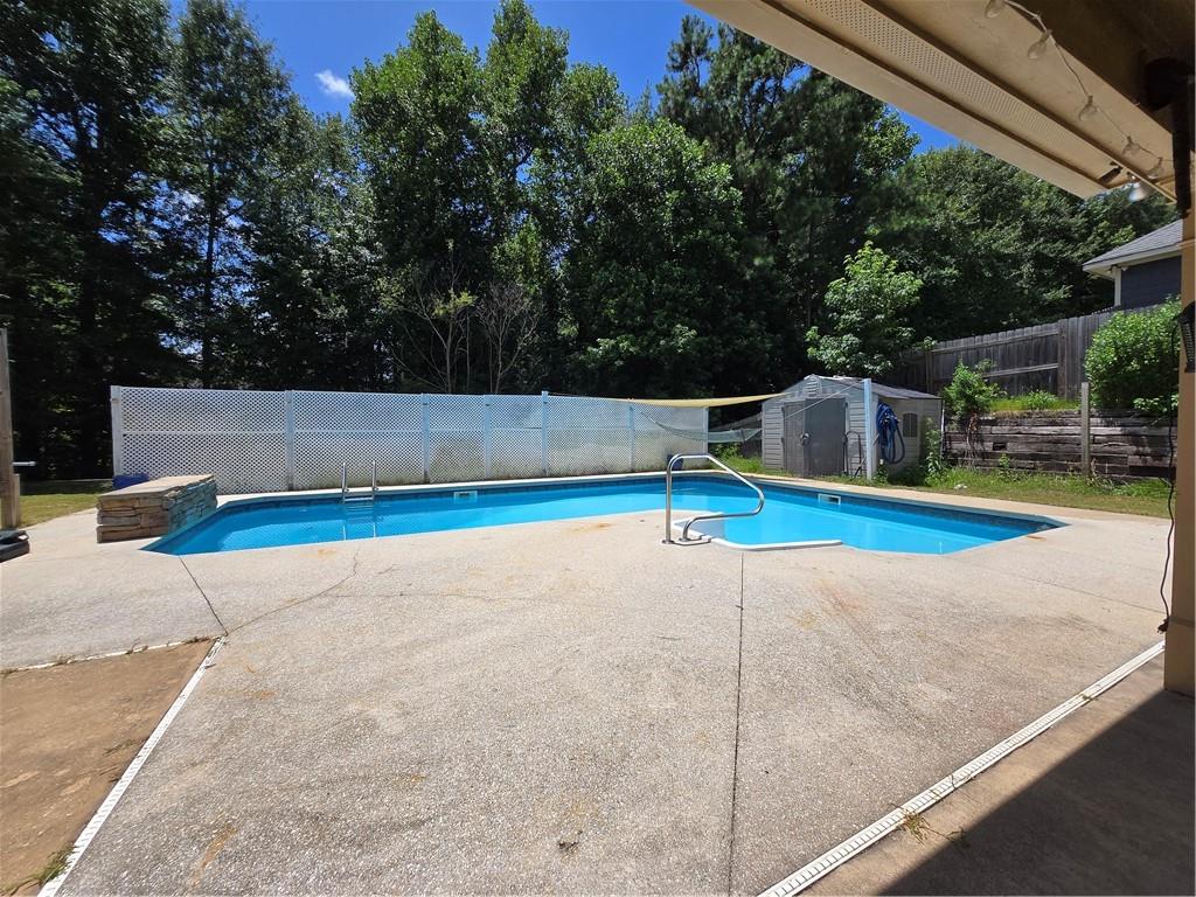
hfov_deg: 106.2
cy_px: 448
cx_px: 598
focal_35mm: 13
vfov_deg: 89.9
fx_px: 449
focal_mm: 1.7
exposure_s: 1/1252
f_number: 2.2
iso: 25
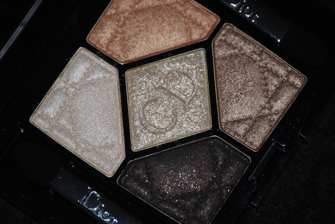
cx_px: 168
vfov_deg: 4.6
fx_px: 2795
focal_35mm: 300
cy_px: 112
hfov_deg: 6.9
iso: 100
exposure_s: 1/125
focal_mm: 200
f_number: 5.6
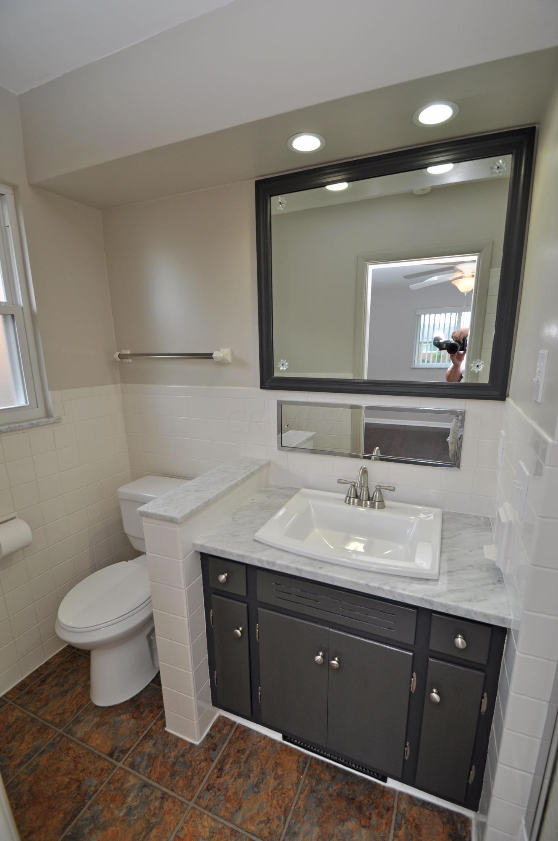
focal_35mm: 15
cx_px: 279
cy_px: 420
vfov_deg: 100.5
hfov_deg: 77.2
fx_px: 350
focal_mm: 10
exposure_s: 1/80
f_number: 4.5
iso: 200
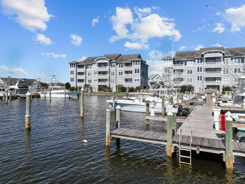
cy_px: 92
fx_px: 170
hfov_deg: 71.6
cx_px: 122
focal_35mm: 24
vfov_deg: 56.8
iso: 150
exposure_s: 1/6400
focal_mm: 12.29
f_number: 2.8
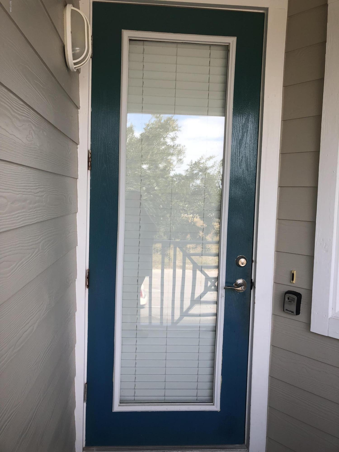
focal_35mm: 29
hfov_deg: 48.2
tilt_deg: -5.4
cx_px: 170
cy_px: 226
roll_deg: -1.5
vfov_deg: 61.7
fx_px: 379
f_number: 1.8
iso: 20
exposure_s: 1/181
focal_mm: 3.99
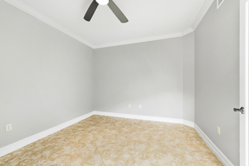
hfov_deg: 104.3
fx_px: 97
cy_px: 83
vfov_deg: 81.2
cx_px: 124
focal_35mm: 14
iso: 250
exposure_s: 6
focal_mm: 14
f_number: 9
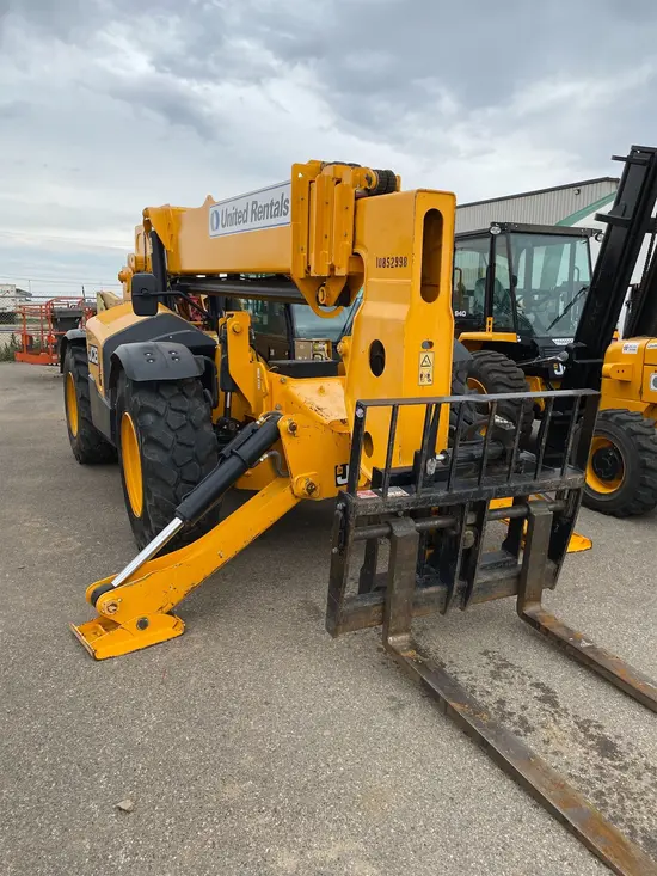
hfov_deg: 53.1
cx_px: 328
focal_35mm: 26
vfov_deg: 67.3
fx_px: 658
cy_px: 438
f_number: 1.8
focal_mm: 4.25
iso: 32
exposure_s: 1/827
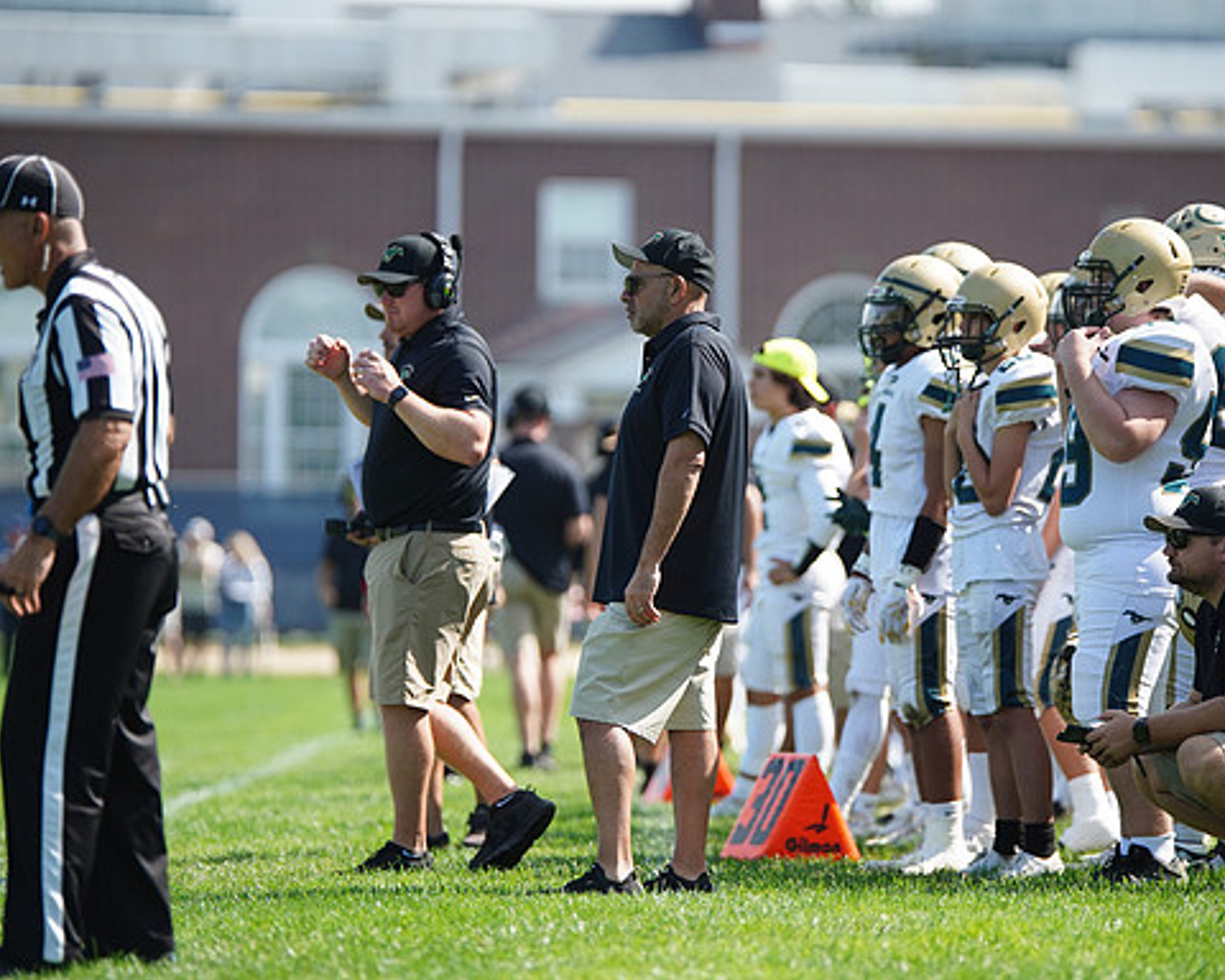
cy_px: 489
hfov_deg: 6.9
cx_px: 669
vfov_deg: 5.5
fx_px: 10151
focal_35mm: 280
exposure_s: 1/2500
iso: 400
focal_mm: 247
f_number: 2.8
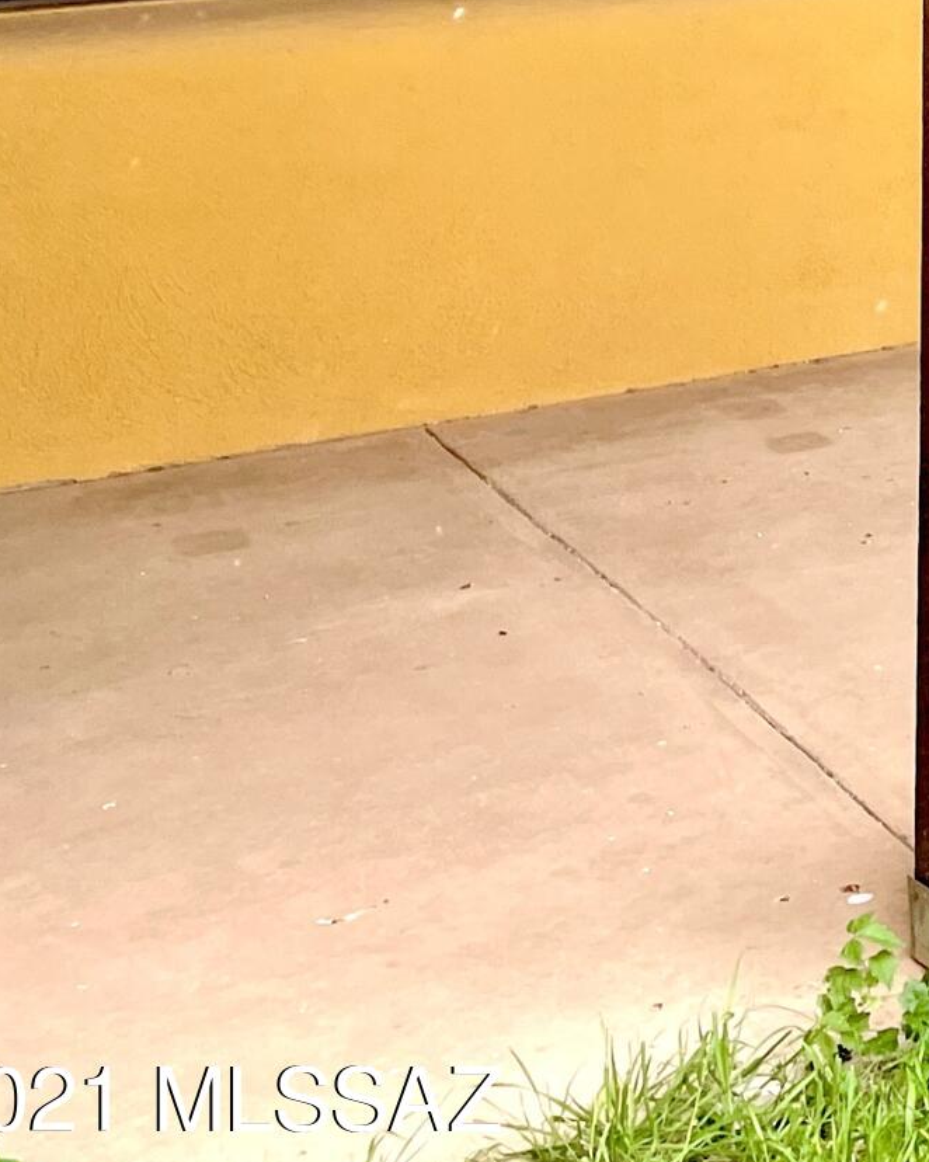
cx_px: 1963
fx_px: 3163
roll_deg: +0.2
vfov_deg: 19.2
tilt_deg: -2.0
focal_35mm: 92
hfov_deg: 13.7
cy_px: -359
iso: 32
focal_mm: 4.2
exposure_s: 1/593
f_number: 1.6
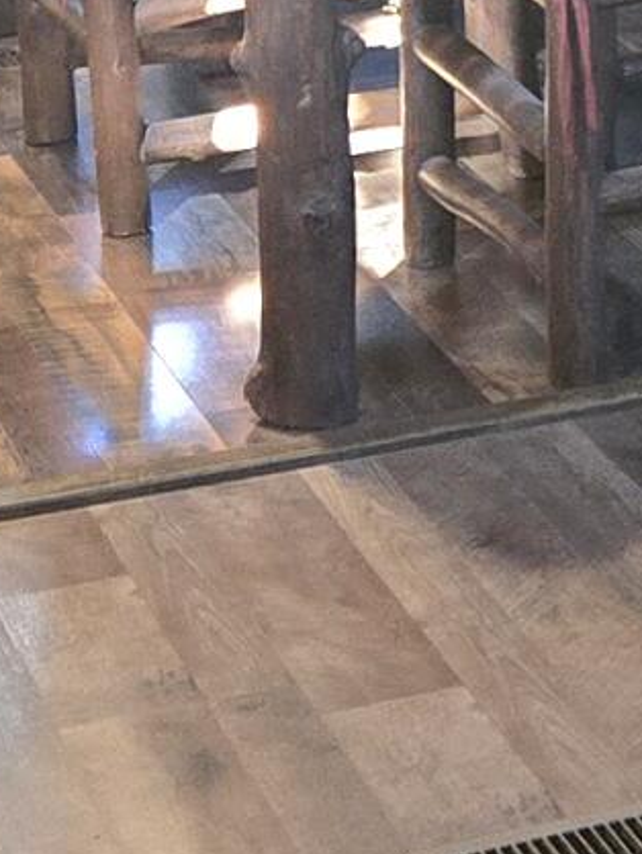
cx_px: 943
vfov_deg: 11.4
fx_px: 4076
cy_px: -464
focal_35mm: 165
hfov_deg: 8.8
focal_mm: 5.4
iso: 800
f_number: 1.8
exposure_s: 1/120
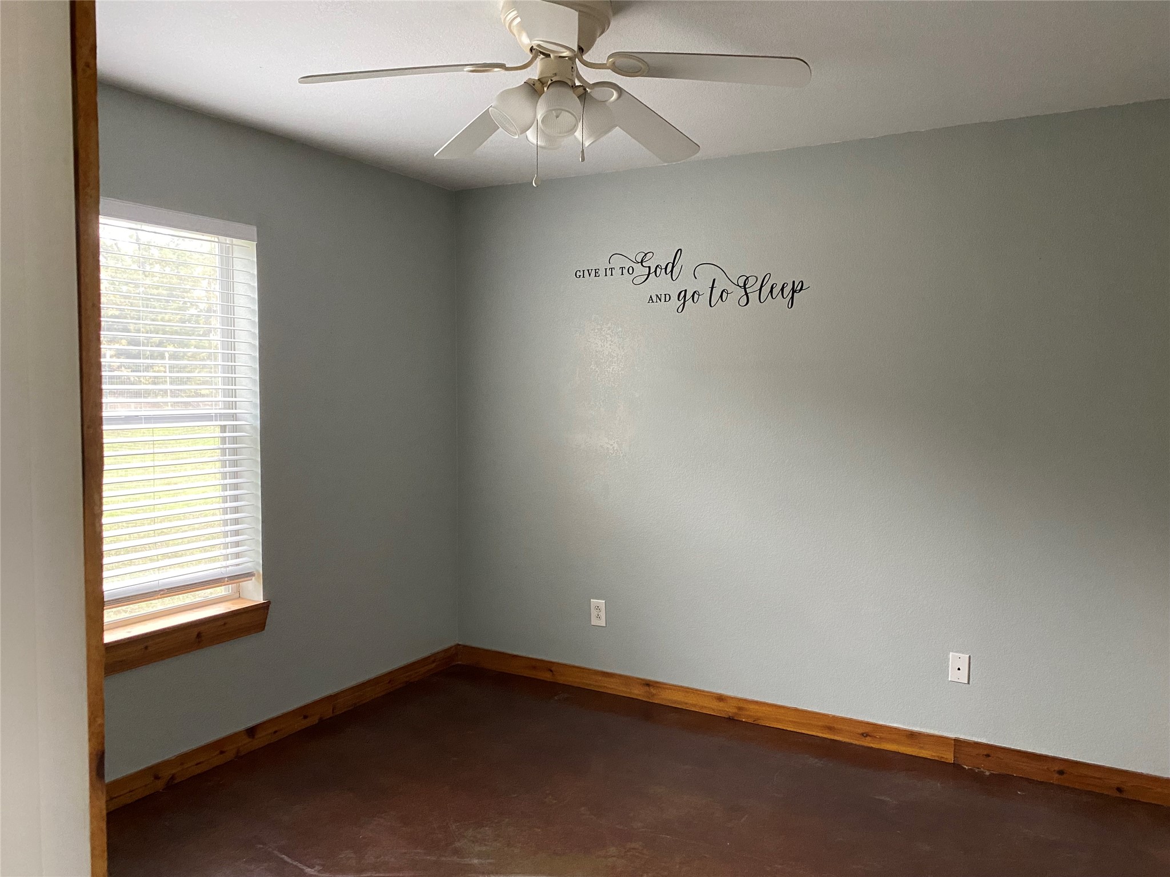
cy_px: 438
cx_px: 585
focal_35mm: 26
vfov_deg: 53.1
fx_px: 879
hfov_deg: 67.3
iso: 500
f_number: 1.8
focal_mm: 4.25
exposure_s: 1/60
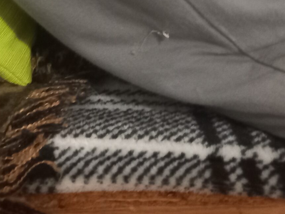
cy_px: -68
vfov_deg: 18.5
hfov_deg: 25.5
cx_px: 27
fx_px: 609
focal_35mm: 74
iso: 800
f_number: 2
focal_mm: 4.6
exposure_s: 1/20
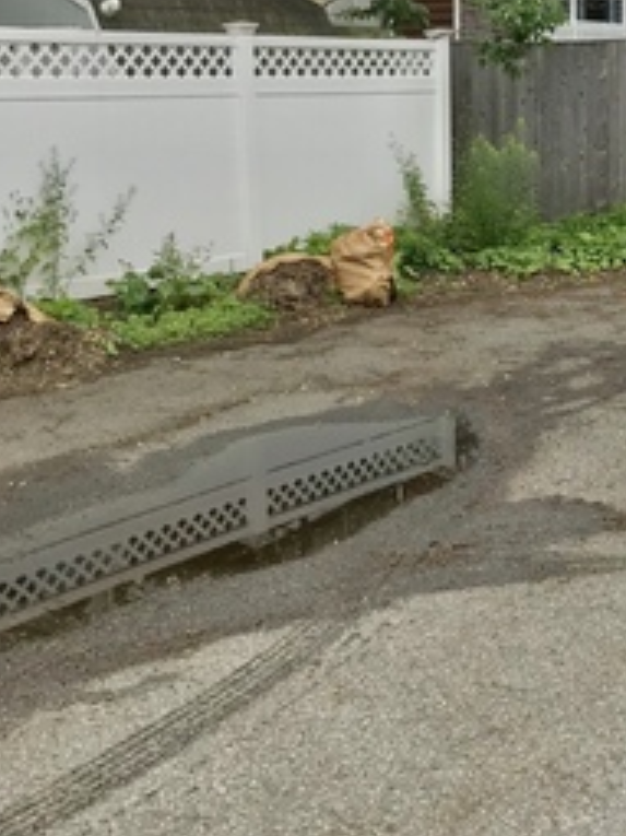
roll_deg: -1.1
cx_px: 562
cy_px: 243
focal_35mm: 55
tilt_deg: -6.6
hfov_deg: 25.7
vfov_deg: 34.4
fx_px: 1327
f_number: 1.8
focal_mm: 3.99
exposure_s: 1/2037
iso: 20
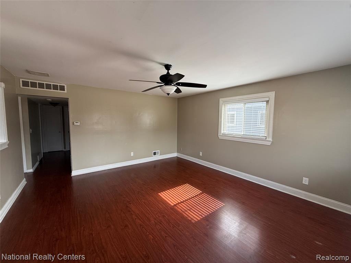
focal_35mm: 14
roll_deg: -0.5
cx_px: 176
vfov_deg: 85.7
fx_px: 142
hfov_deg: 102.1
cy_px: 132
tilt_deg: -4.2
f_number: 2.2
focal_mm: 2.22
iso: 80
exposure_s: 1/99
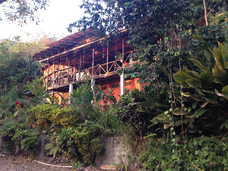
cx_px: 114
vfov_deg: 40.7
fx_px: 231
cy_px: 86
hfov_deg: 52.6
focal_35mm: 35
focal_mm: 4.28
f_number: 2.4
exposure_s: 1/24
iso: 50
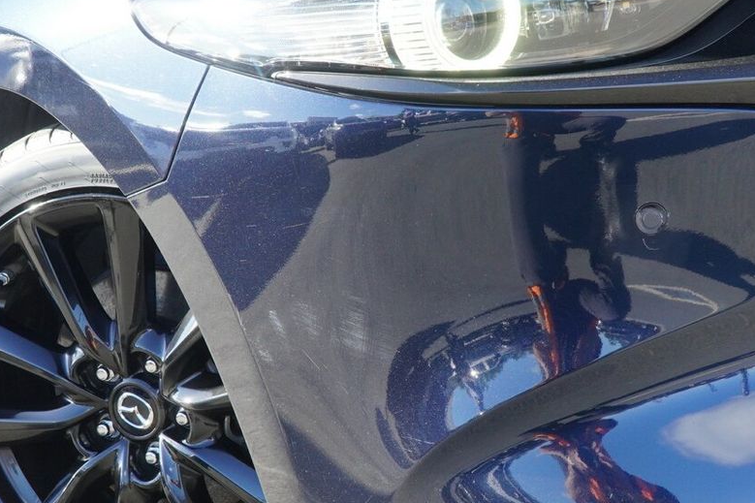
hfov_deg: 34.6
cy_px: 286
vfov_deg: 23.4
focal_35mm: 58
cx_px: 370
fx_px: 1211
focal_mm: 25
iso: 800
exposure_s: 1/125
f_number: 8
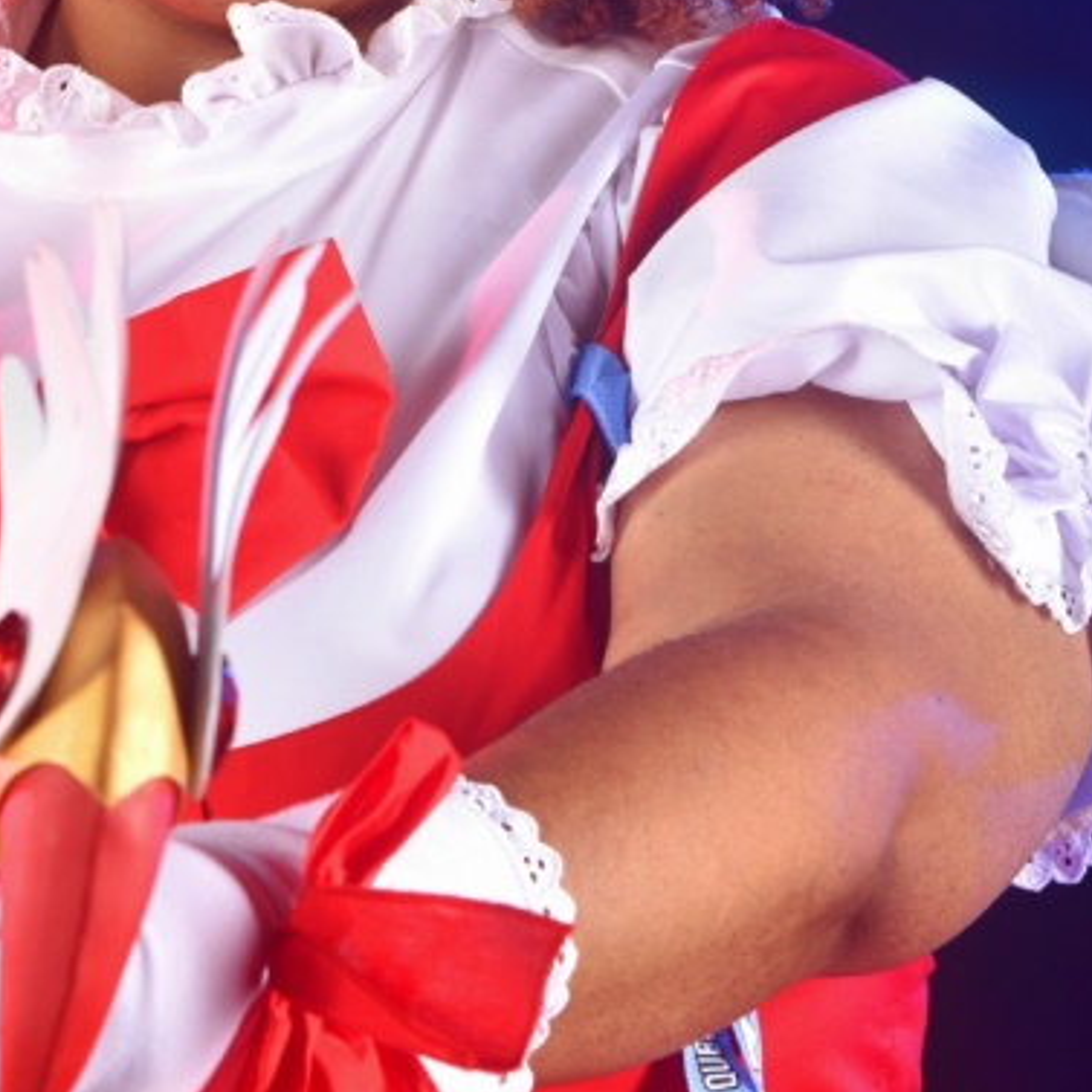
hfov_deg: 7.7
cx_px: 269
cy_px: 329
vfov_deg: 7.7
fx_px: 8102
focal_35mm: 227
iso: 100
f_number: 10
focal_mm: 105
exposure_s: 1/161
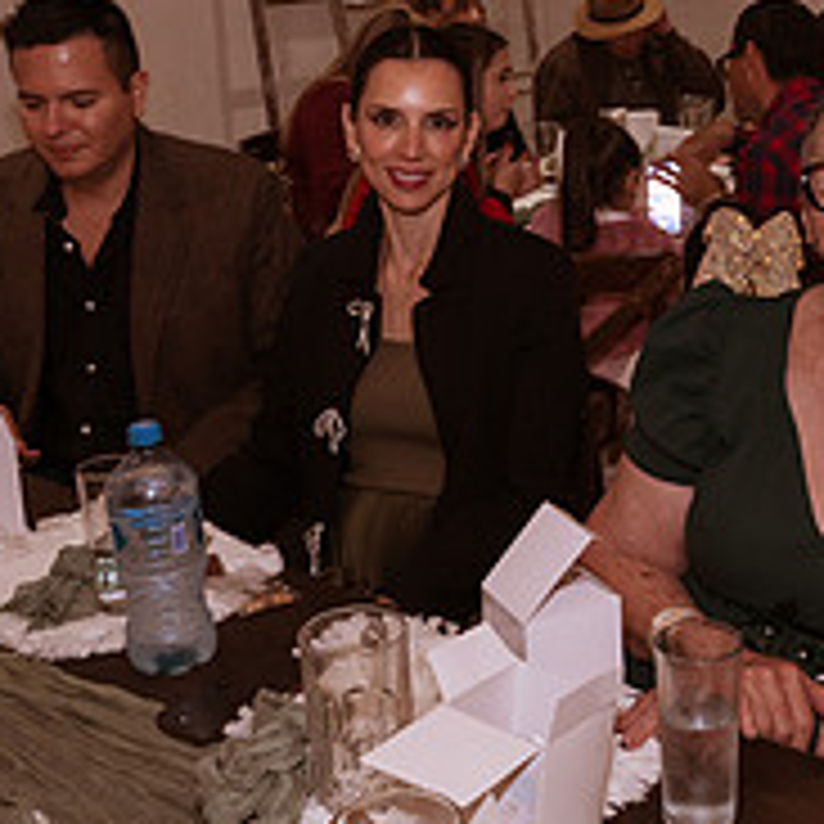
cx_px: 662
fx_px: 1454
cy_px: 322
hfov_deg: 30.8
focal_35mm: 54
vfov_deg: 31.5
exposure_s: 1/100
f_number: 4.5
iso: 1600
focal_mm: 20
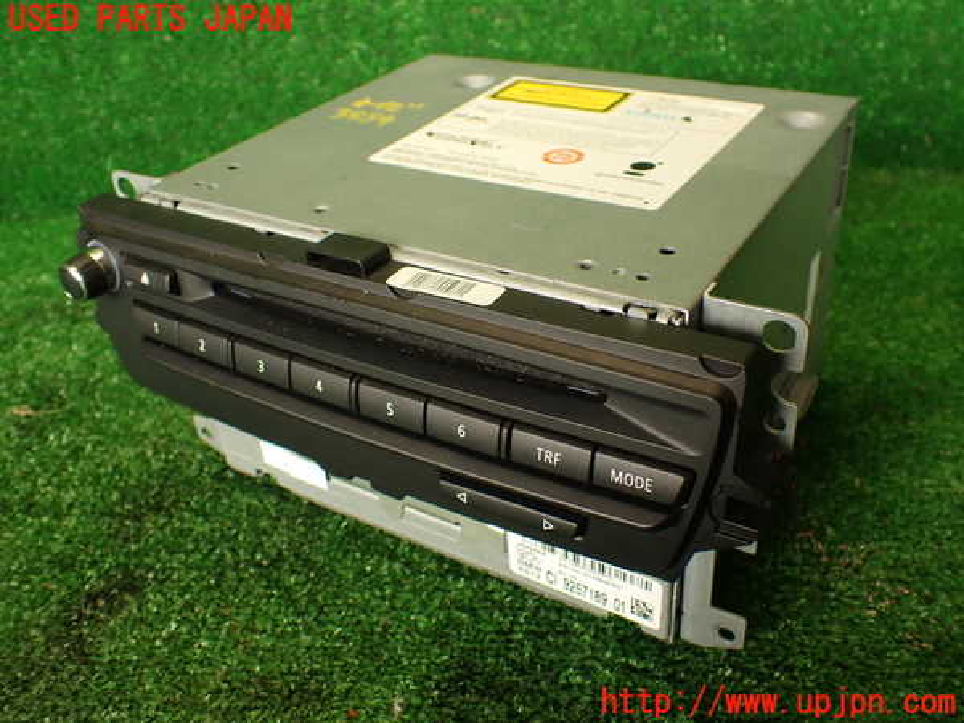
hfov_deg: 56.8
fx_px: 891
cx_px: 482
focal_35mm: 32
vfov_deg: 44.2
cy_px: 362
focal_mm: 5.79
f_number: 2.4
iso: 200
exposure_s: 1/60
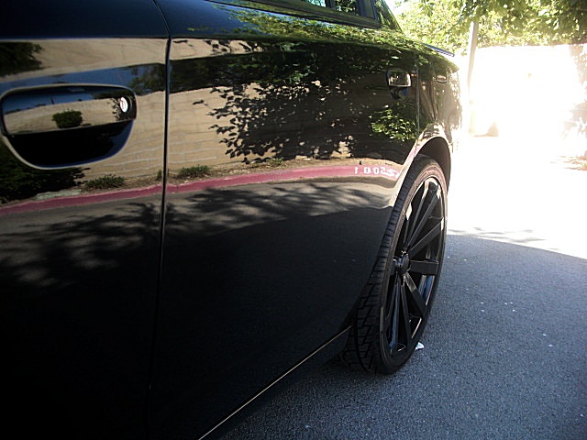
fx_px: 610
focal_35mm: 36
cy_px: 220
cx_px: 294
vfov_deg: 39.7
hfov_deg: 51.4
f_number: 2.8
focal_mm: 6.3
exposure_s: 1/100
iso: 50
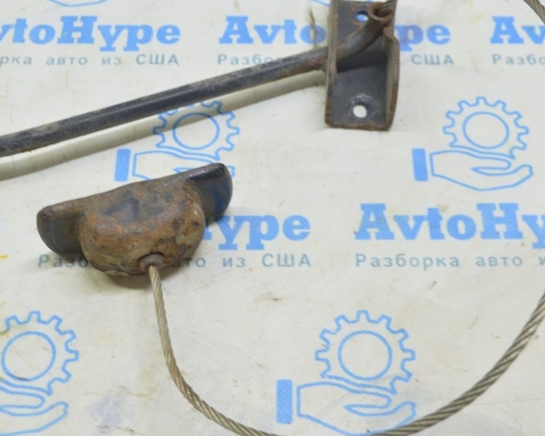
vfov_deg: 25.4
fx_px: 968
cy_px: 198
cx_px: 268
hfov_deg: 31.4
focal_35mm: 60
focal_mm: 28
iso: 400
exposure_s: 1/20
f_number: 5.6
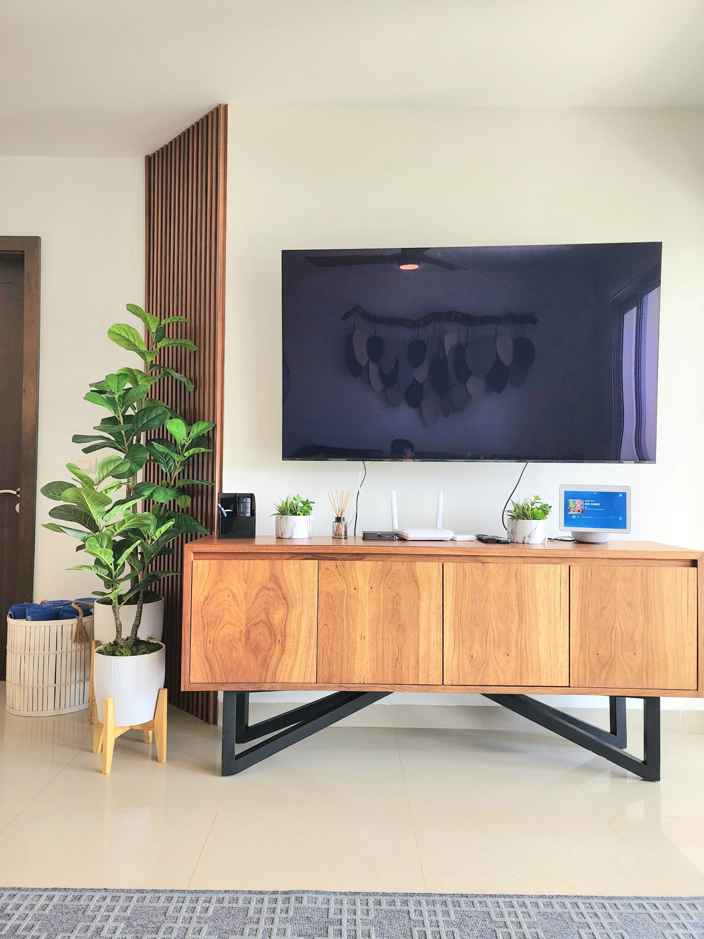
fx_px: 624
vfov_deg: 73.9
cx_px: 352
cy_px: 470
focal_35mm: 23
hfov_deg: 58.9
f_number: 1.8
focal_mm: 6.4
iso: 80
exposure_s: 1/182
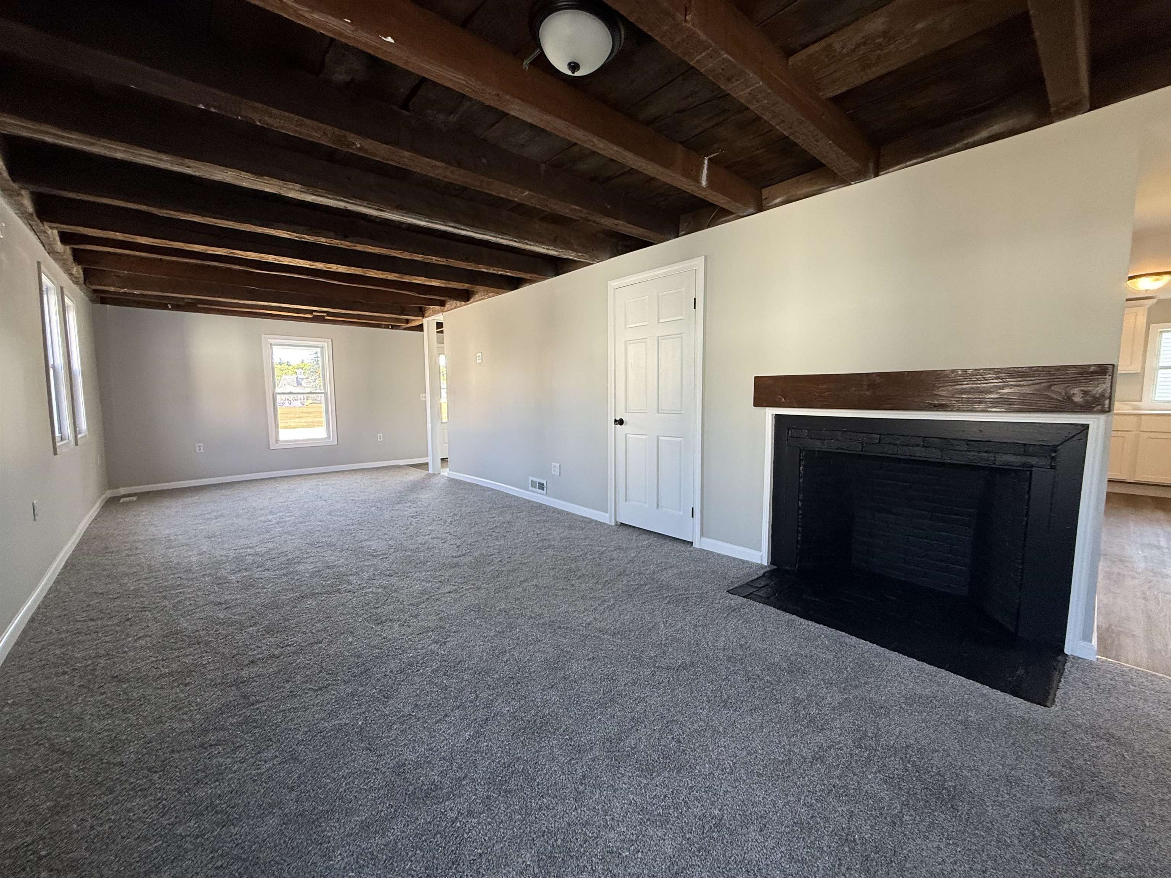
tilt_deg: -4.6
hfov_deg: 102.1
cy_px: 439
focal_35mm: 14
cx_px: 586
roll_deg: +0.8
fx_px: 474
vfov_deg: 85.7
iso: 250
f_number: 2.2
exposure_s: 1/99
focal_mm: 2.22
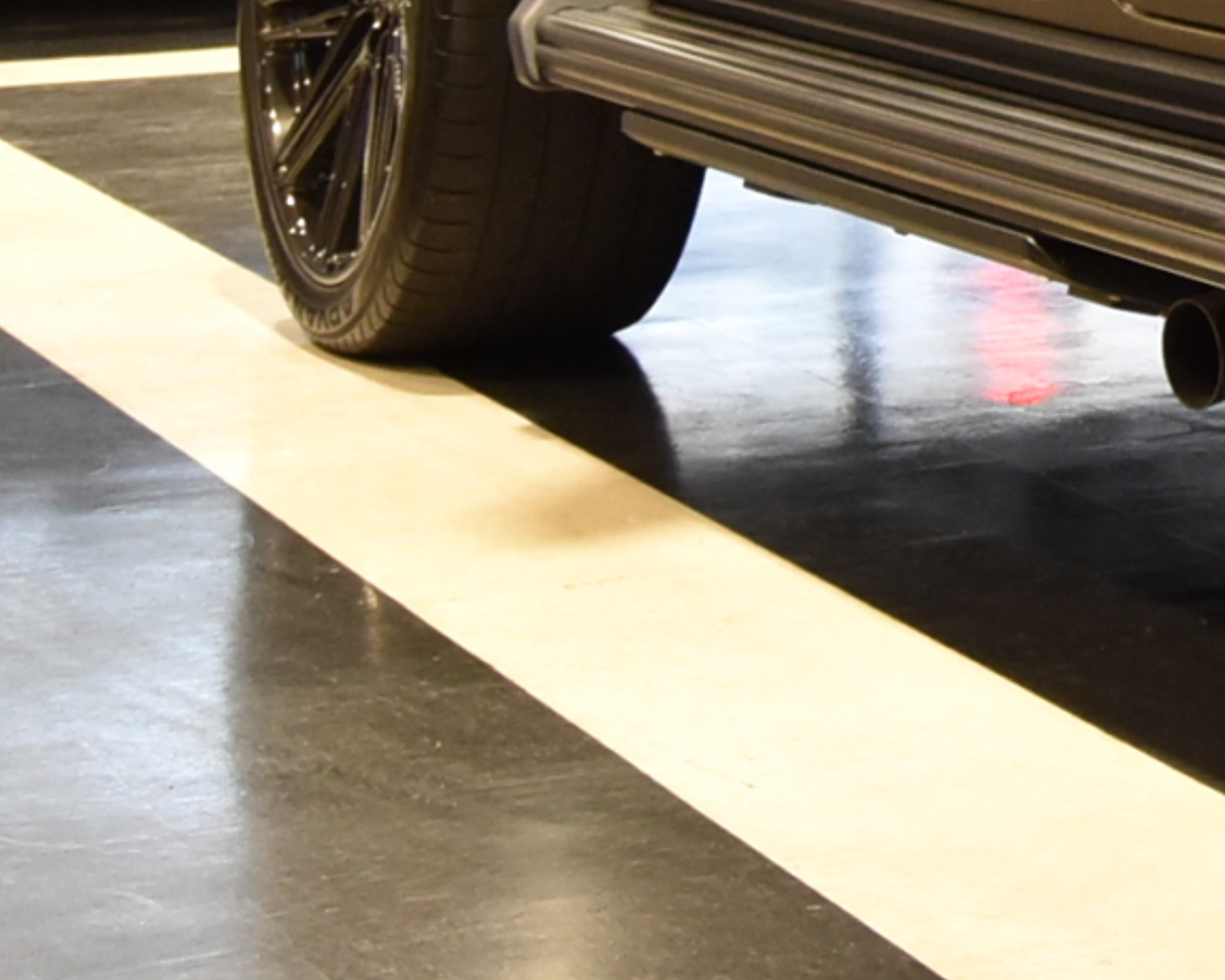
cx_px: 2661
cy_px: -644
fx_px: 5003
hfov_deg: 12.0
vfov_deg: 10.6
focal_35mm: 138
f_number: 8
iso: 1100
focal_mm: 22
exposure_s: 1/30
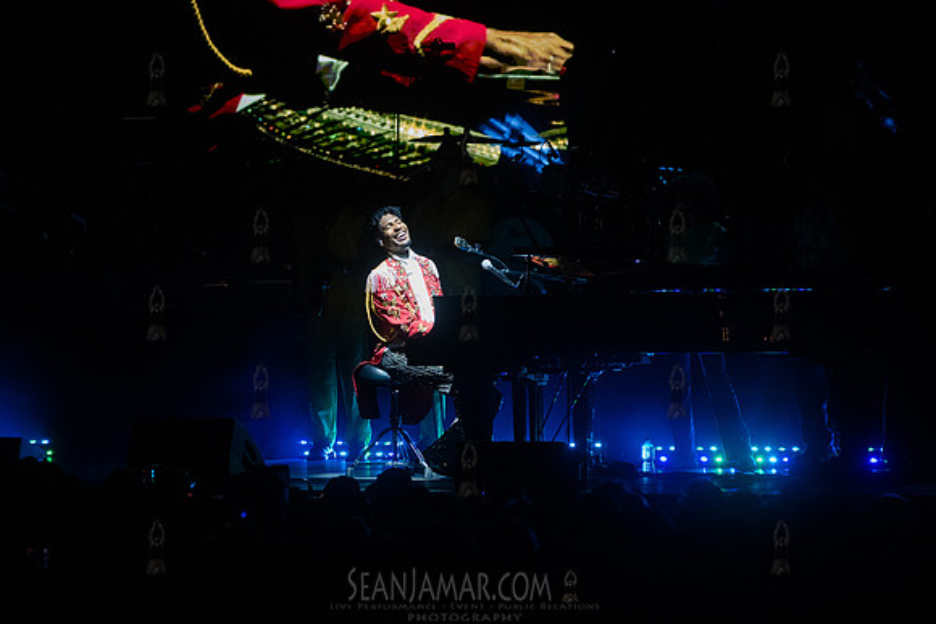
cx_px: 413
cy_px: 322
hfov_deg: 9.2
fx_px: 5811
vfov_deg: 6.2
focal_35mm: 223
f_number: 4.5
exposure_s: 1/1600
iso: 6400
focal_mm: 200
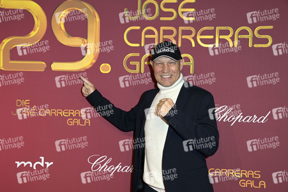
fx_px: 440
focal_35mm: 55
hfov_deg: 36.3
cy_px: 96
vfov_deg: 24.6
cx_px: 144
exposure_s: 1/250
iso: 640
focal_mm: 55
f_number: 5.6
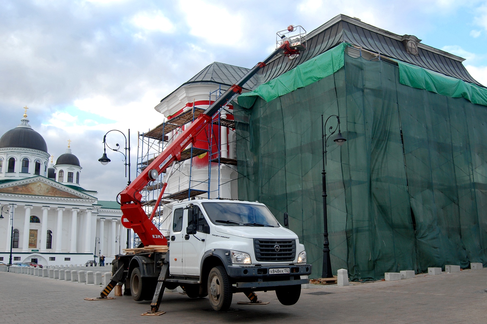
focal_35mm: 34
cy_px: 162
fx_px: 467
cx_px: 244
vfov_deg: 38.4
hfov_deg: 55.1
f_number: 5.6
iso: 200
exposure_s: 1/125
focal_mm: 23
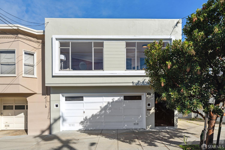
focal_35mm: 23
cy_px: 75
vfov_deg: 55.1
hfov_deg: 76.1
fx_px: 144
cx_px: 112
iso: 160
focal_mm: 23
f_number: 9
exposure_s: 1/400
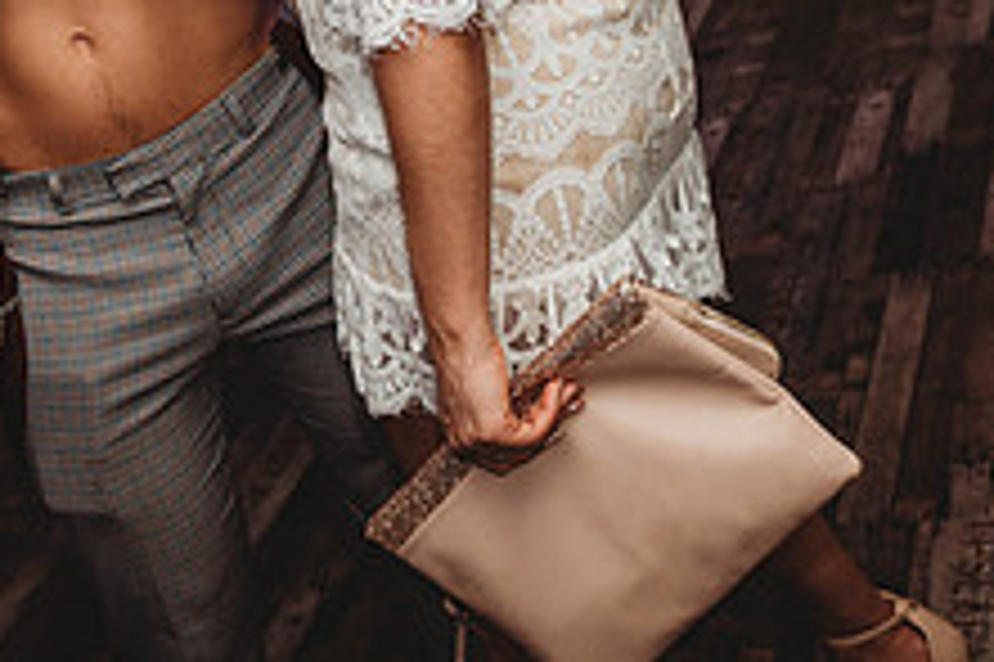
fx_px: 1738
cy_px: -182
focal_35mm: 63
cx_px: 315
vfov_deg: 19.9
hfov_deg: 31.6
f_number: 4
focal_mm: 24
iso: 400
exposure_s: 1/80
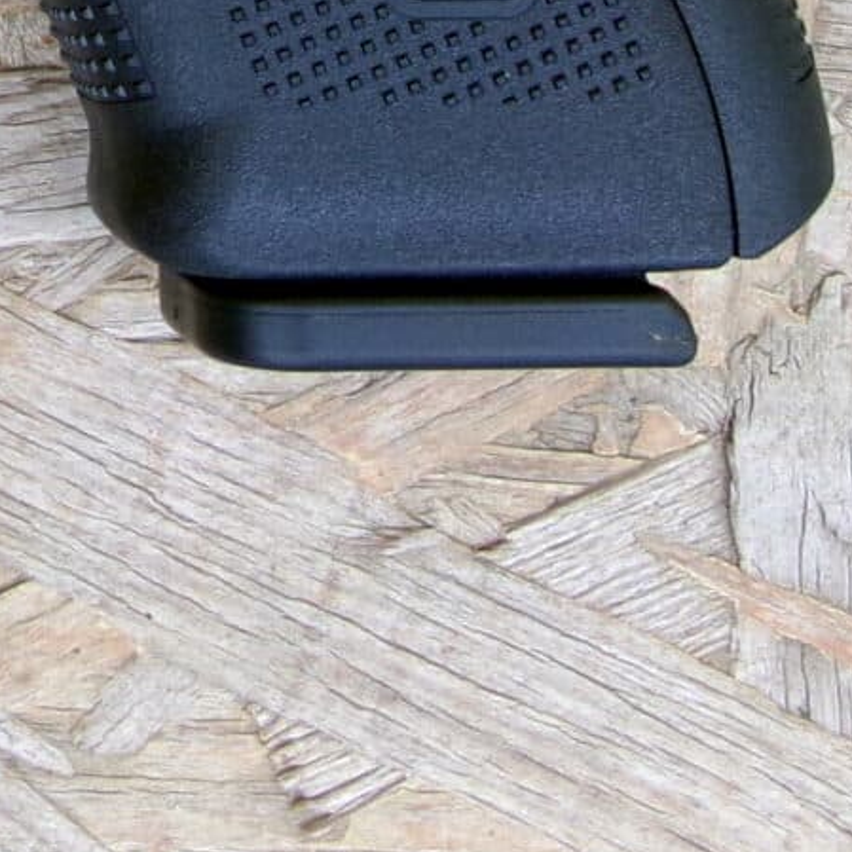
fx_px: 3147
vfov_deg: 14.3
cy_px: -465
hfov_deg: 14.3
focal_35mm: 113
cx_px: -474
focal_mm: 5.1
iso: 100
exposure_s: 1/40
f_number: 3.9
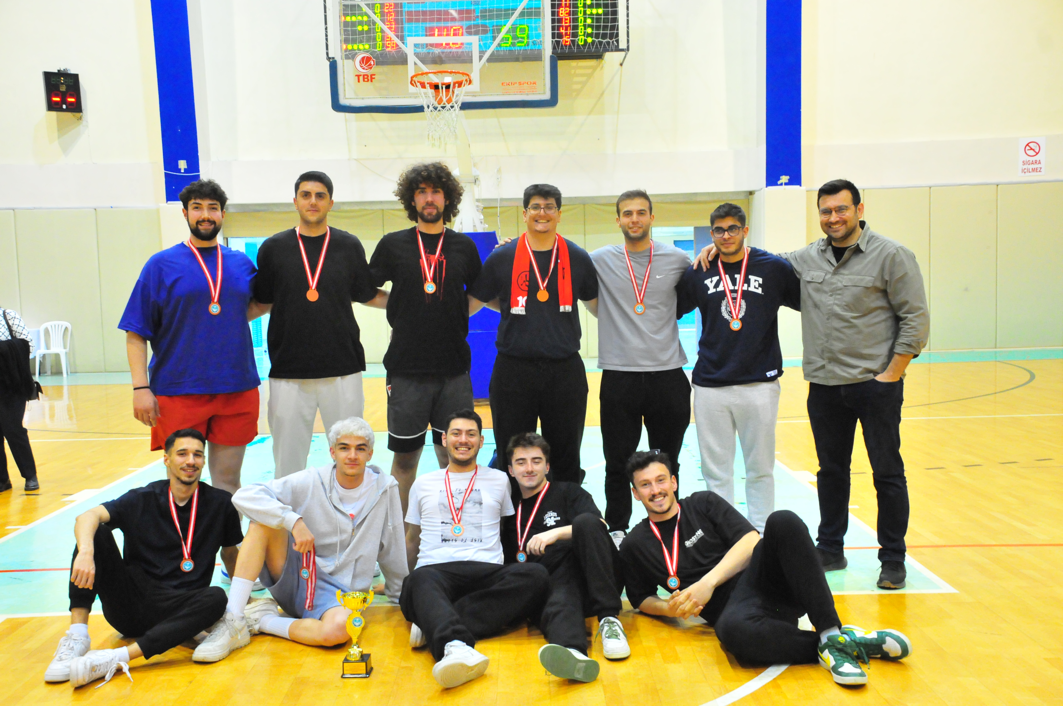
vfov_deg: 34.1
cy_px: 353
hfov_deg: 49.6
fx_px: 1150
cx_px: 532
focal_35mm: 39
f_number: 5
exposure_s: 1/25
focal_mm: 26
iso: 3200
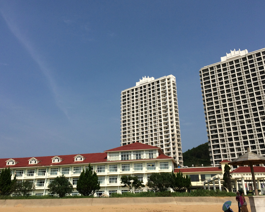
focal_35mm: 36
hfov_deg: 50.3
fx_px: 282
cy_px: 91
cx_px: 133
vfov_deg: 41.1
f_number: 2.2
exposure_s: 1/4115
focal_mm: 4.12
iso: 40
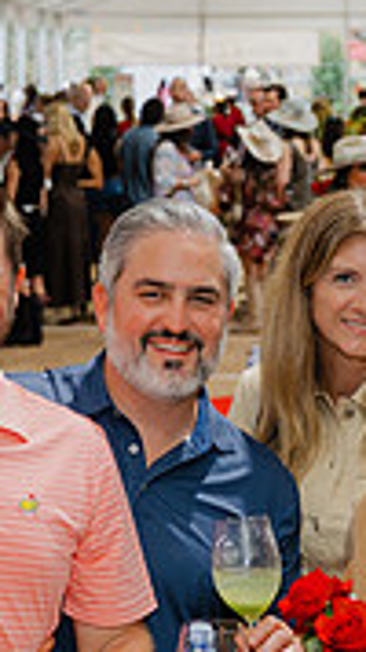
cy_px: 449
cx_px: 201
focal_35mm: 133
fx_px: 2297
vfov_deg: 16.1
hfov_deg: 9.1
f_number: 4
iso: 800
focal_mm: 39
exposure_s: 1/60
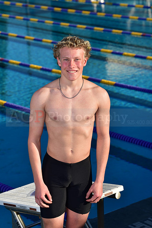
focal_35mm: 110
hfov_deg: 12.5
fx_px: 696
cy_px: 114
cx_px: 76
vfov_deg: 18.6
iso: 64
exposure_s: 1/250
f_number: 7.1
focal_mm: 110
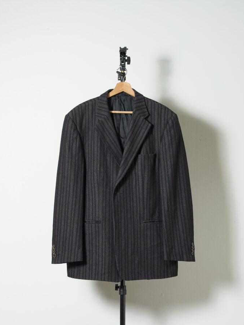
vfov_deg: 21.6
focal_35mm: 91
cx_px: 122
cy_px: 177
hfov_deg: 16.3
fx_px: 851
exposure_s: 1/100
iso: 200
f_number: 9
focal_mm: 55
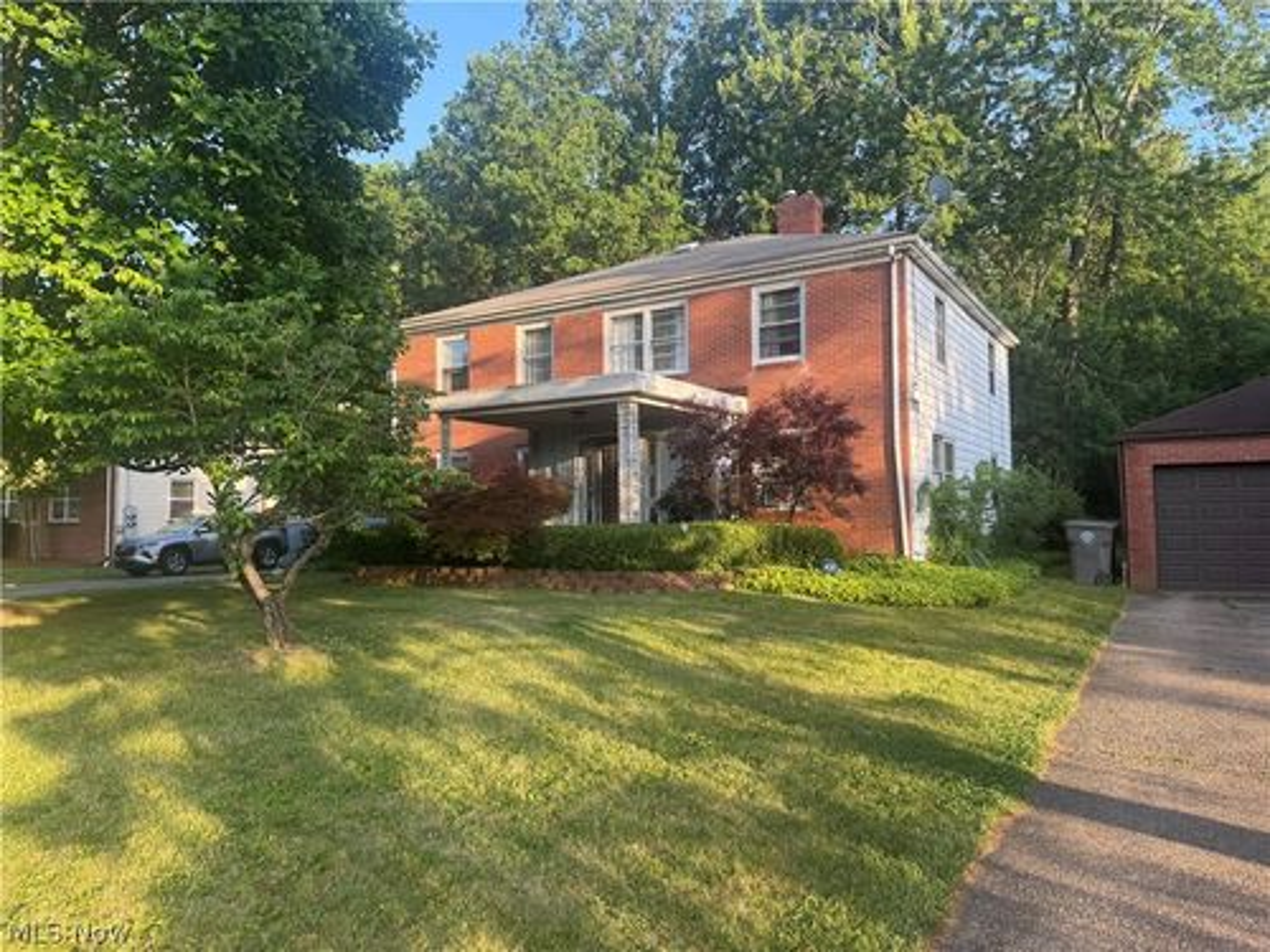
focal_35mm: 24
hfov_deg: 71.6
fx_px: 881
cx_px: 635
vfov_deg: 56.8
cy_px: 476
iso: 80
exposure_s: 1/499
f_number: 1.78
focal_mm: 6.76
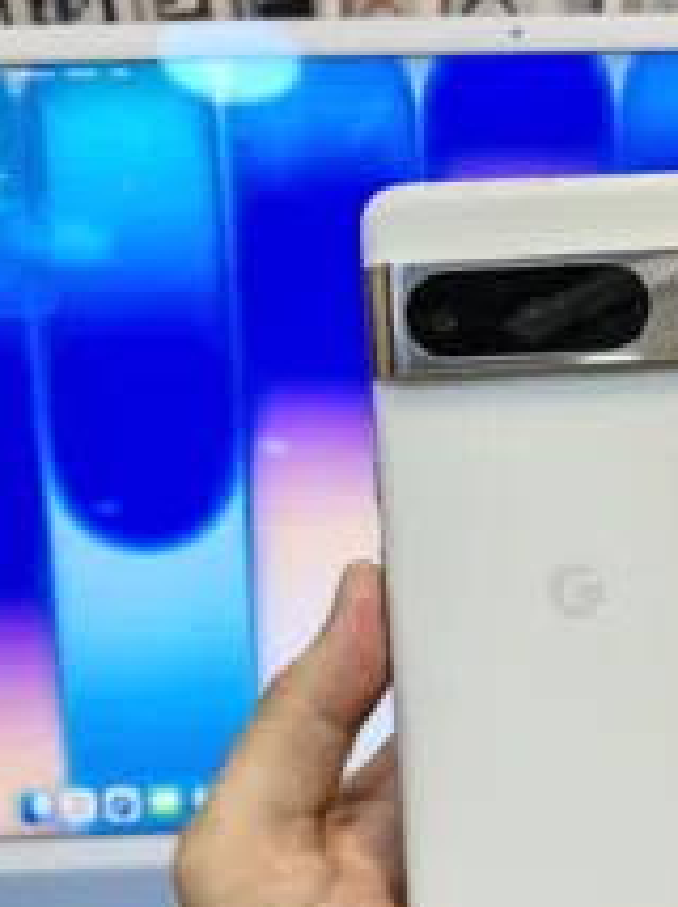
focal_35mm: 43
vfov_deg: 43.1
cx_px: 555
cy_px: 632
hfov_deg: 32.5
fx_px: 1125
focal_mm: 5.56
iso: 95
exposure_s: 1/100
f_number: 1.8
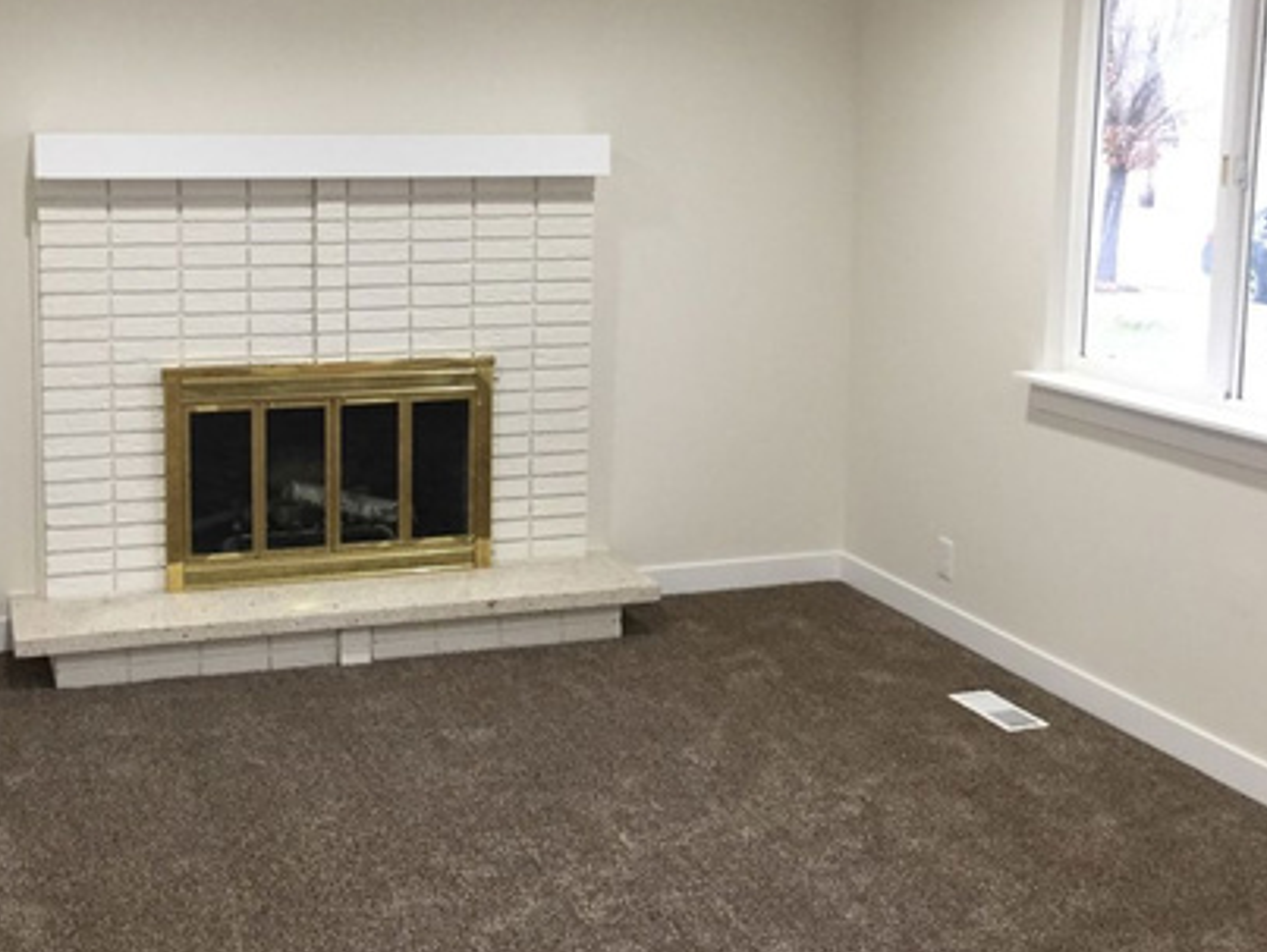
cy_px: 317
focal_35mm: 46
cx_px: 500
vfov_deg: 31.3
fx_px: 1685
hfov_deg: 41.0
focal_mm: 4.15
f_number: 2.2
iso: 160
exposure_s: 1/30
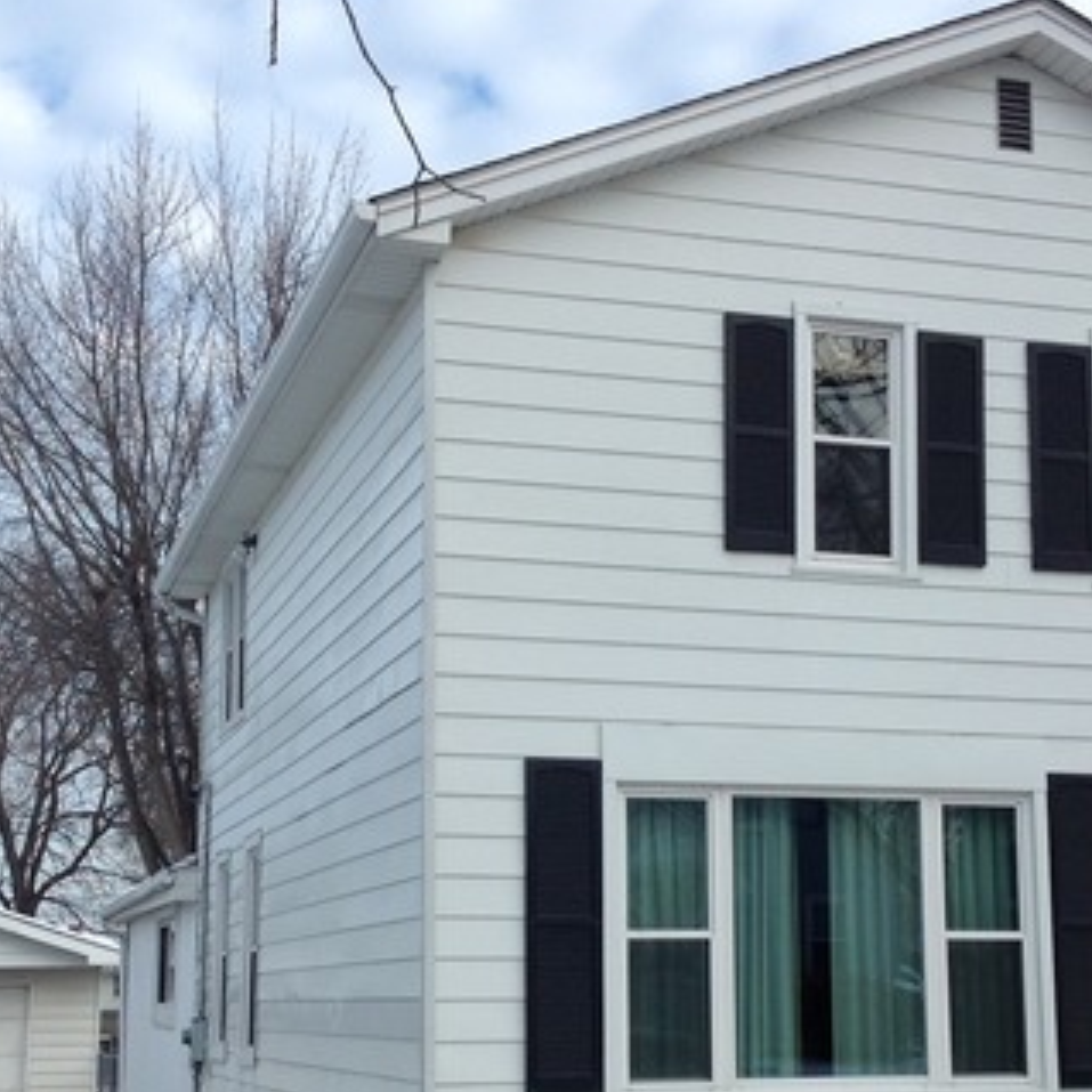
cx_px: 599
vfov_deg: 27.6
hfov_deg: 27.7
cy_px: 726
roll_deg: -0.8
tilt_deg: +7.3
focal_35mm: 62
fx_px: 2213
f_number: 2.4
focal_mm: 4.28
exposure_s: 1/1314
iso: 50
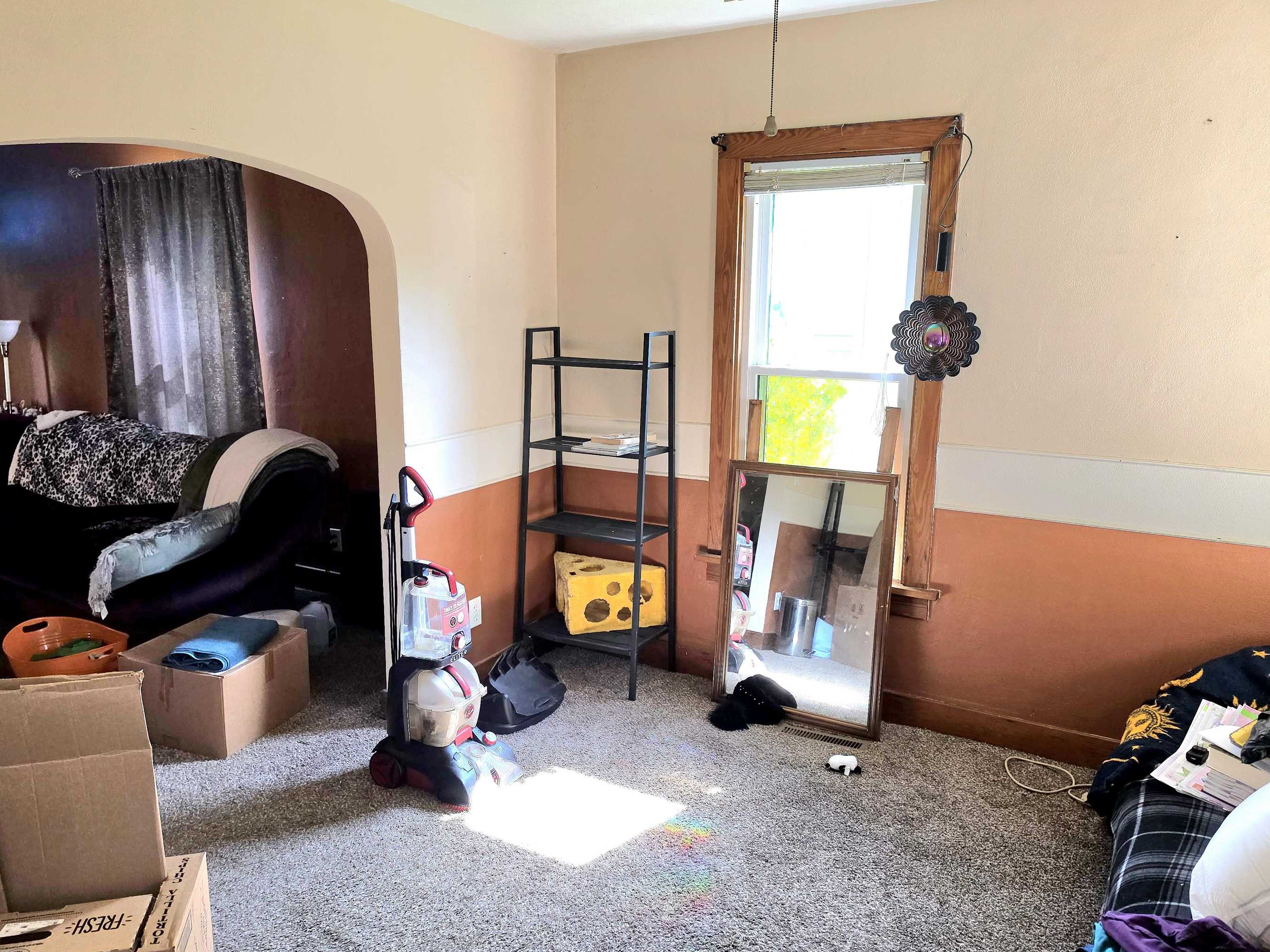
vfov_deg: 53.0
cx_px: 630
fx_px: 954
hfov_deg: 67.3
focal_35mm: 26
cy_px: 494
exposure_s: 1/60.2
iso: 40
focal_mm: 6.5
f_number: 1.4
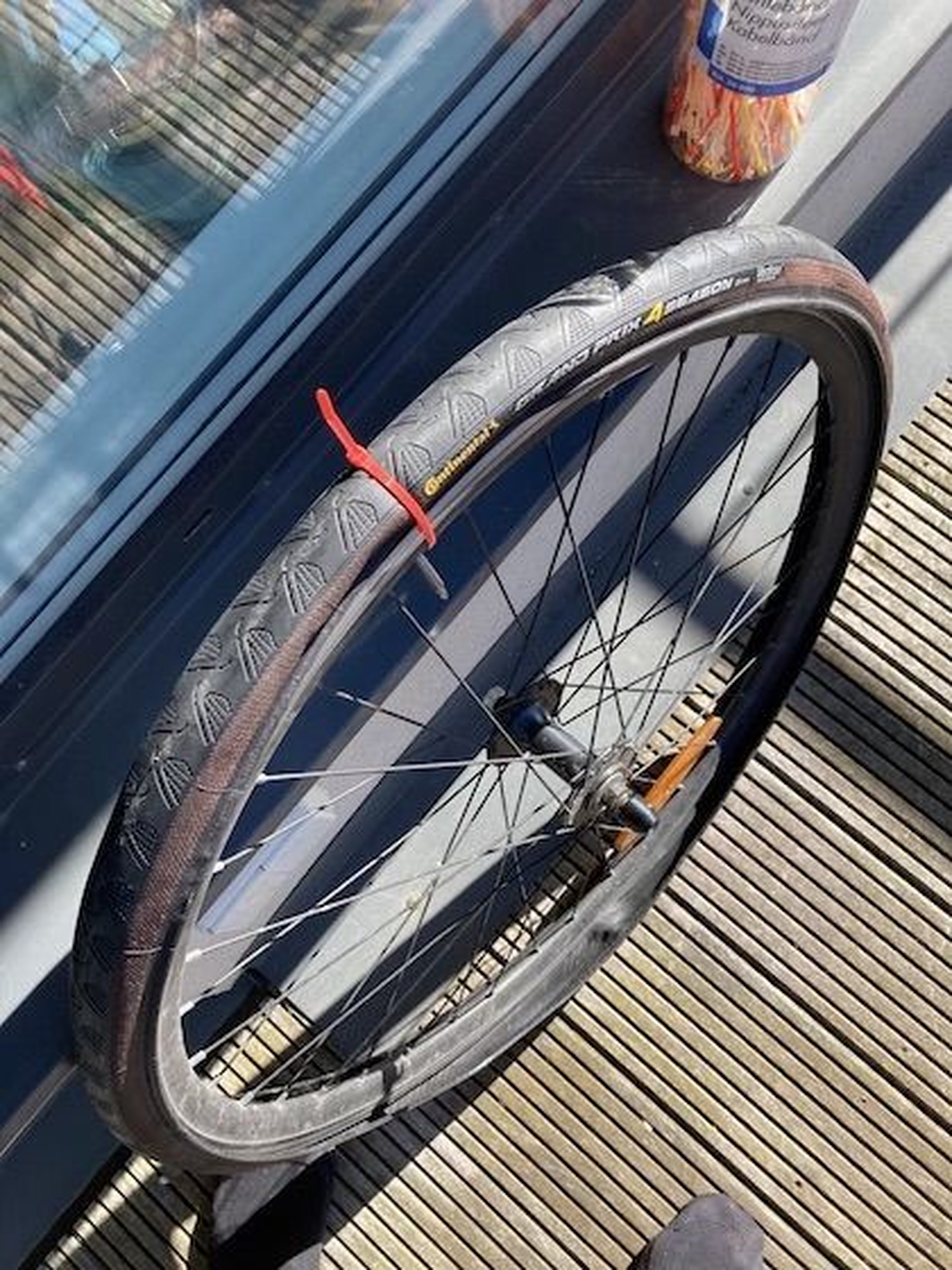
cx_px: 476
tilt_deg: -75.1
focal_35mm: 28
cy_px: 635
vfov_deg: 63.4
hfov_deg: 49.7
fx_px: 1027
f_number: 1.8
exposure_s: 1/315
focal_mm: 3.99
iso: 20
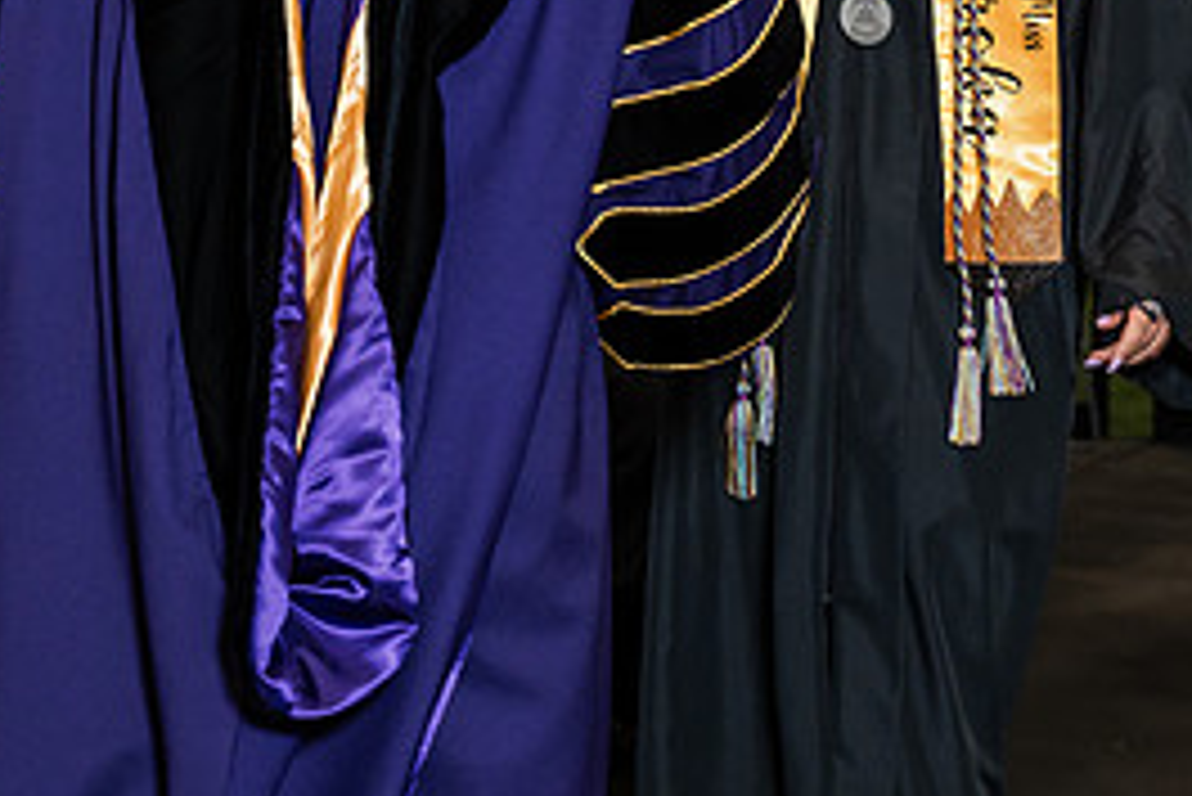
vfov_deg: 8.9
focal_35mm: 153
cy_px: -25
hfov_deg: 13.4
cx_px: 517
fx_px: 5069
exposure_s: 1/200
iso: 1250
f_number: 4.5
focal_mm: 70
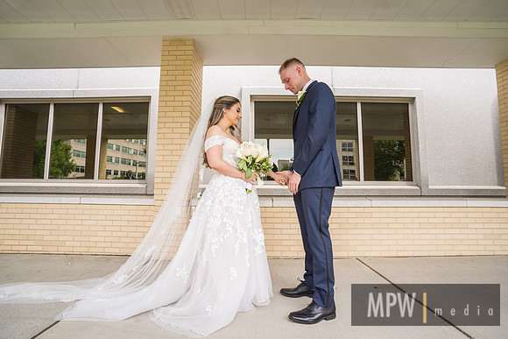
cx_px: 254
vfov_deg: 70.5
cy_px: 170
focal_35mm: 17
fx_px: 240
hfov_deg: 93.3
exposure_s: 1/200
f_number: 2.8
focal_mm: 17
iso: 100
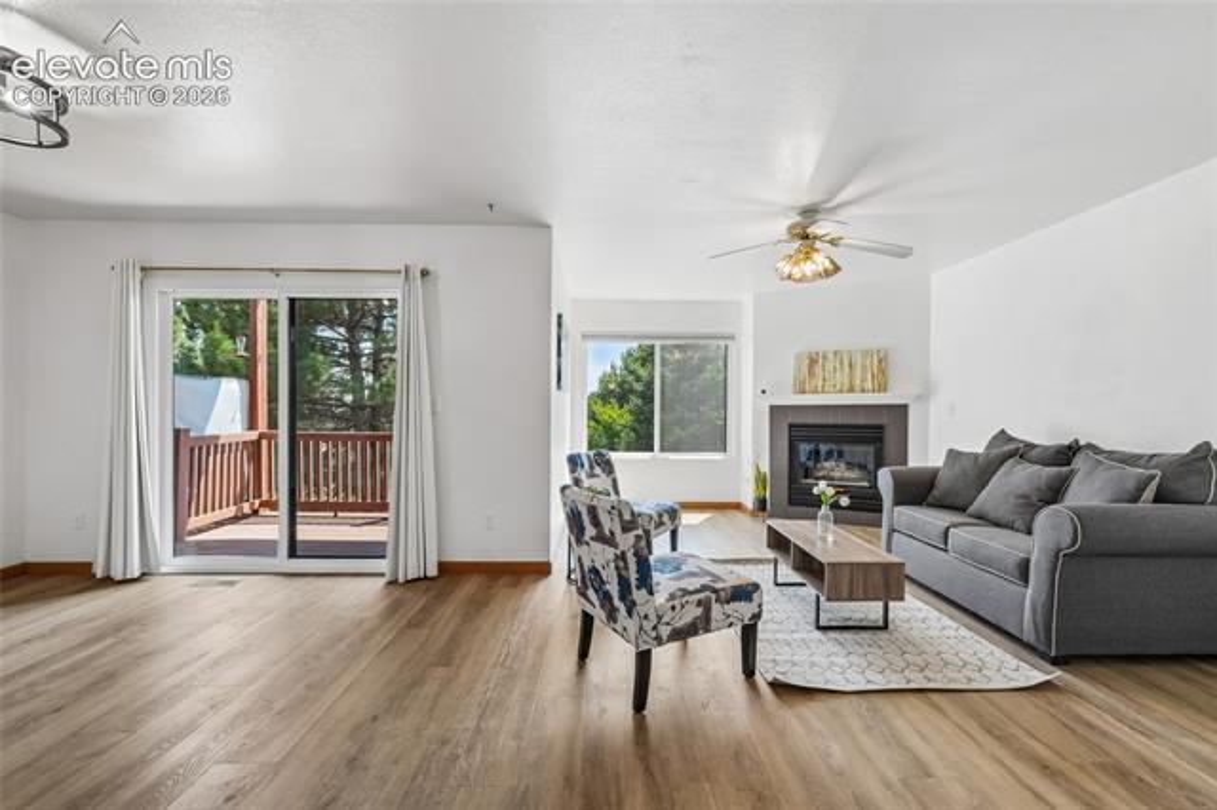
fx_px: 507
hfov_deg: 100.4
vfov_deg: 77.3
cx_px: 608
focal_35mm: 15
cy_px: 405
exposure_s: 1/25
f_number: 8
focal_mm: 10
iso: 800
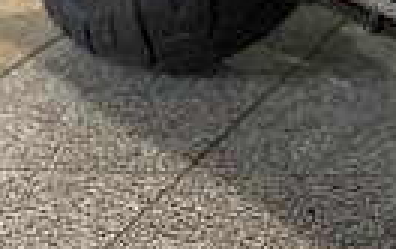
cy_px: -462
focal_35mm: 167
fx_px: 1805
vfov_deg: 7.1
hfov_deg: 10.7
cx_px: 957
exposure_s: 1/120
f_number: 1.6
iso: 125
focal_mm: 5.1
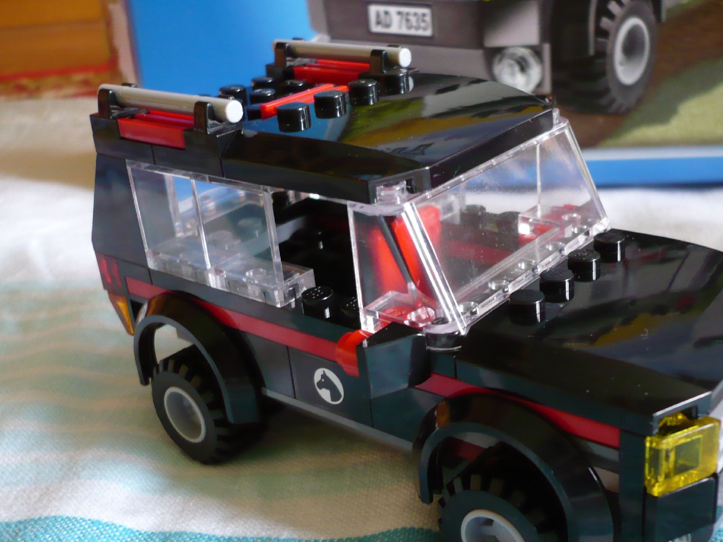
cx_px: 422
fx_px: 898
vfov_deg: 33.5
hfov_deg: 43.7
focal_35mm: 43
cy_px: 327
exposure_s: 1/25
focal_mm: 5.8
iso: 200
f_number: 2.8
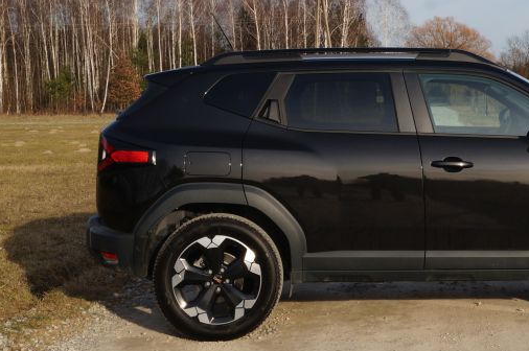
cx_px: 450
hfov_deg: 25.1
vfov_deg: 17.0
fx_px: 1159
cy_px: 53
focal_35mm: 79
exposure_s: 1/125
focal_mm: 26
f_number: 13
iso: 100
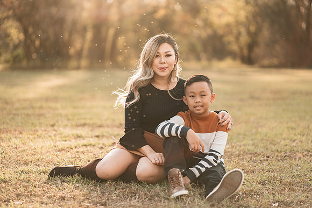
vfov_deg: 15.8
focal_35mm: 87
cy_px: 104
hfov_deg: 23.5
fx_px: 751
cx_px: 156
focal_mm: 85
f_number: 2
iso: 100
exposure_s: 1/640
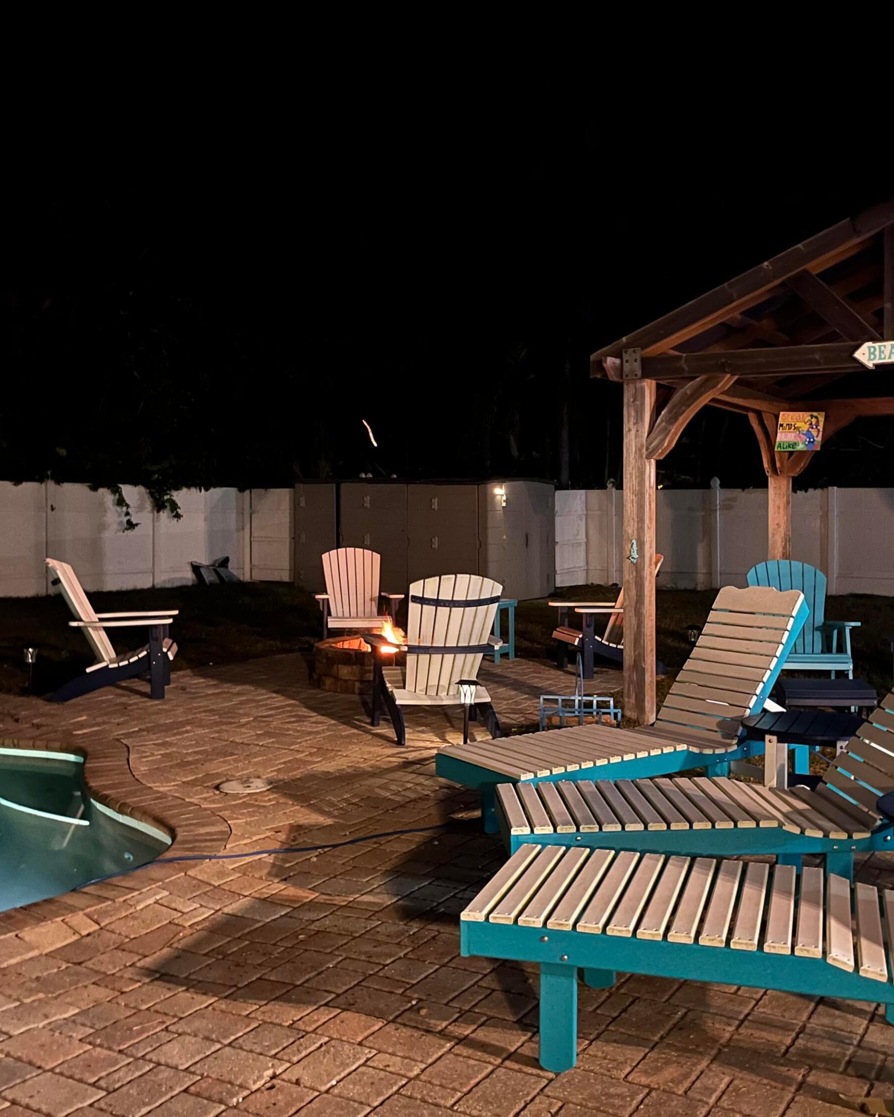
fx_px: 1125
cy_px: 557
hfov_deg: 43.2
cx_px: 527
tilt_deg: -2.5
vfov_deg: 52.8
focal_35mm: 34
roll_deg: +0.1
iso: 1000
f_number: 1.6
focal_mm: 5.1
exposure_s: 1/5
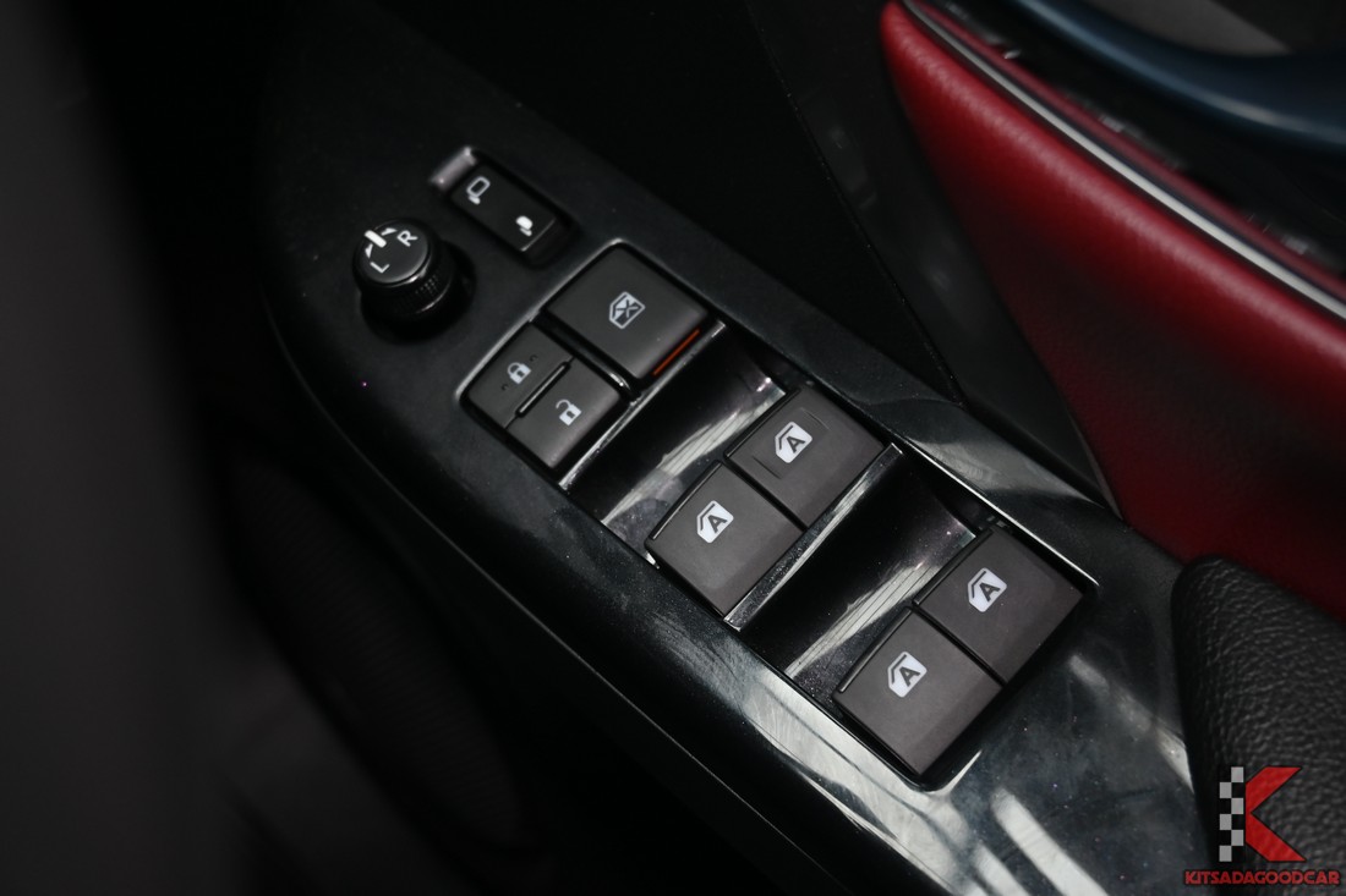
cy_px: 448
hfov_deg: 38.2
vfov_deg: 26.0
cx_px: 673
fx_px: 1944
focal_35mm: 52
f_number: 5.6
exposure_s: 1/30
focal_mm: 35
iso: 400
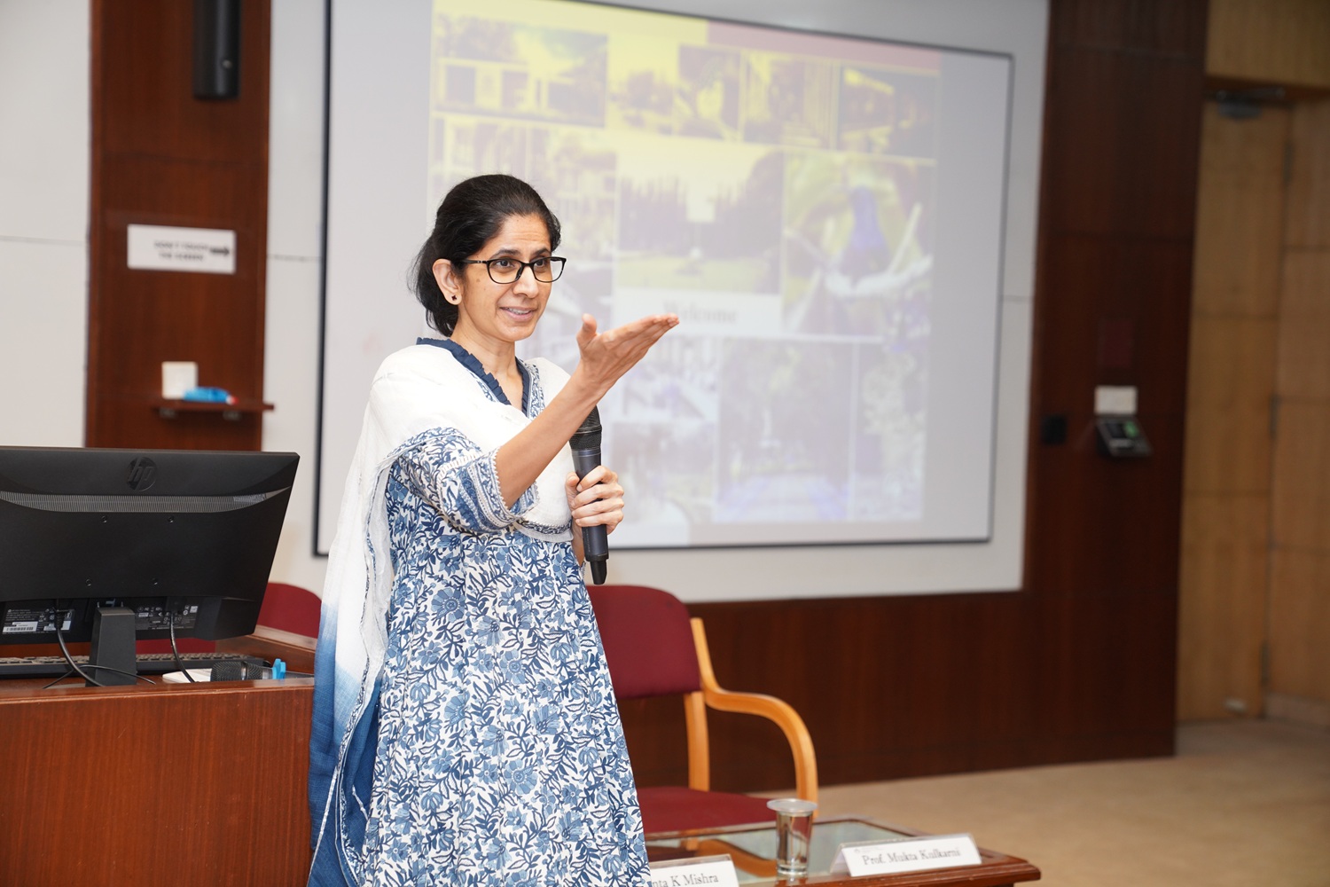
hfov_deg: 28.8
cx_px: 665
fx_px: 2586
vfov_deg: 19.5
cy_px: 444
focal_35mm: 70
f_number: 3.2
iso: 1000
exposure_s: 1/200
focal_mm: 70
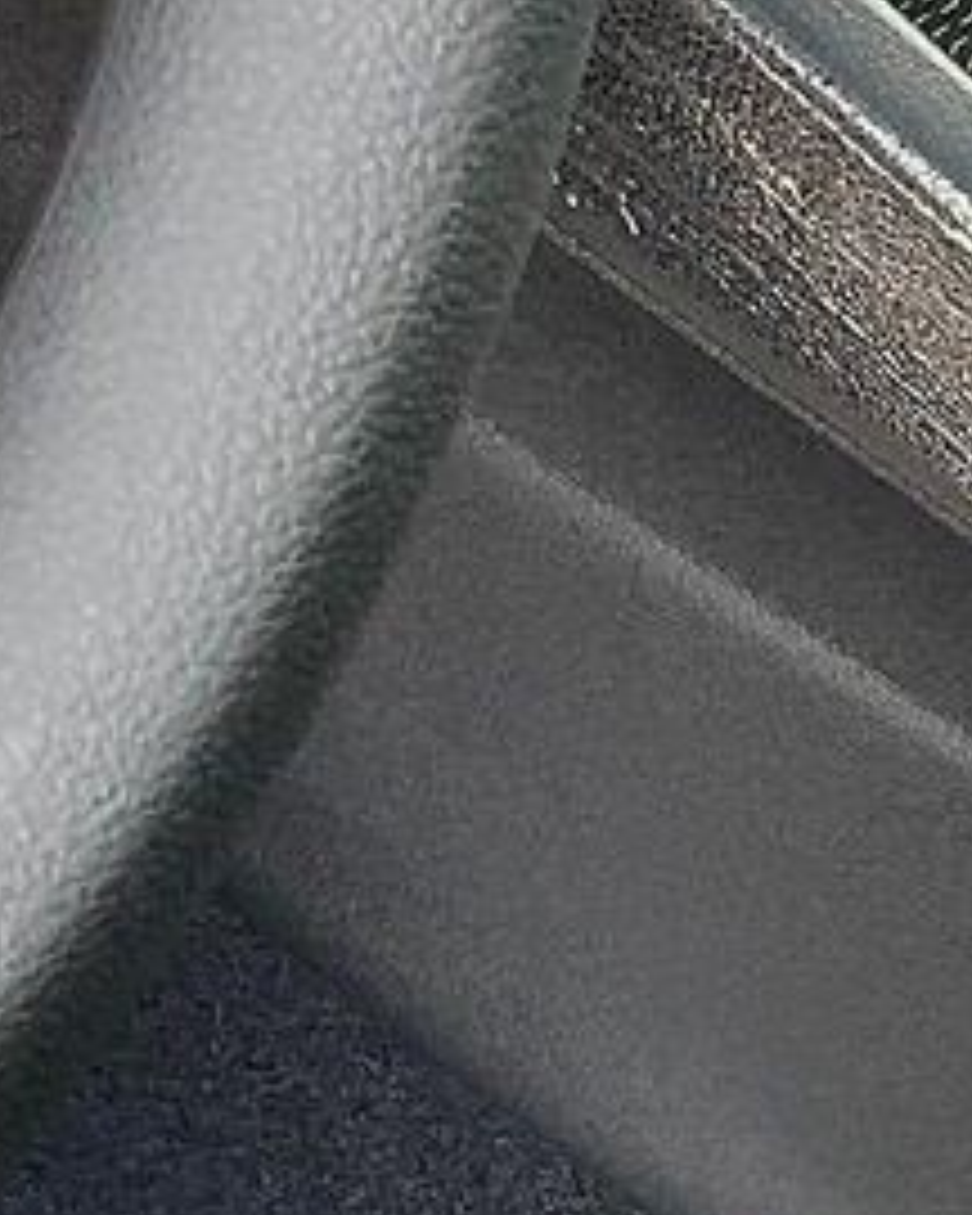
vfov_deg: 11.5
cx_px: 2488
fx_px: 6041
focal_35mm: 168
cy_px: 454
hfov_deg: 8.3
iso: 64
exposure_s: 1/72
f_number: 1.8
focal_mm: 3
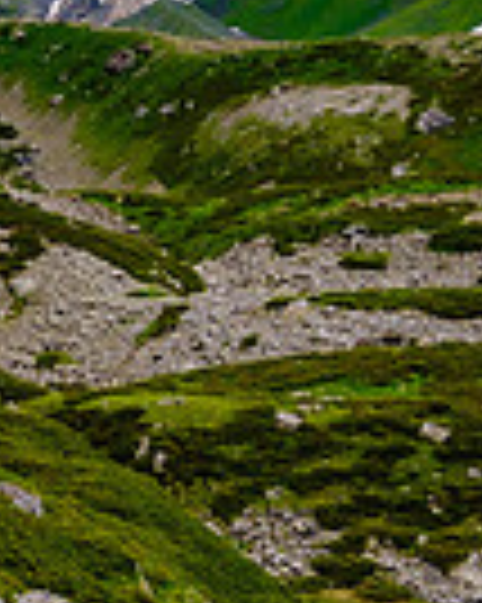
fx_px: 1517
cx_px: -86
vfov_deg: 22.5
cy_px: 288
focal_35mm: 85
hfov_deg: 17.3
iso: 160
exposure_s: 1/30
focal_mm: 18.2
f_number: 8
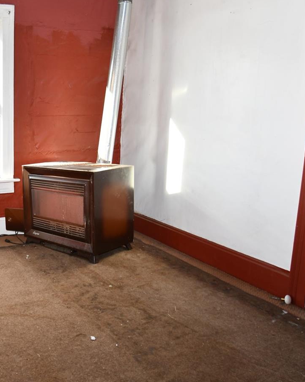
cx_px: 33
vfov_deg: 51.5
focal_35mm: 35
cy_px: 181
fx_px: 395
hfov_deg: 39.4
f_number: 4.5
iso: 200
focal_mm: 14
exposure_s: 1/80
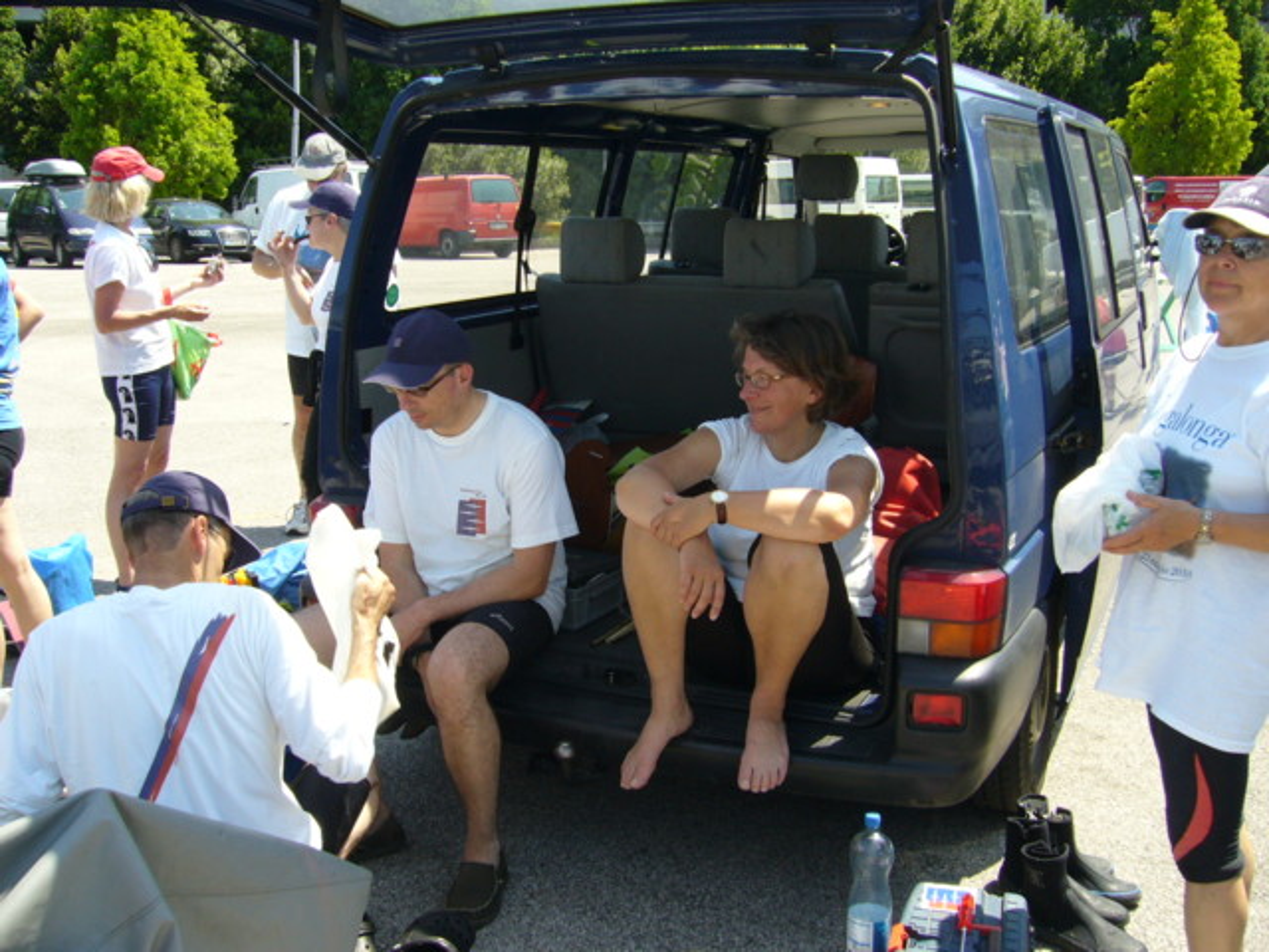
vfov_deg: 40.7
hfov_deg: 52.6
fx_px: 1283
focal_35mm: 35
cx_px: 634
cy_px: 476
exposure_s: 1/160
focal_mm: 5.8
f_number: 5.6
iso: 80
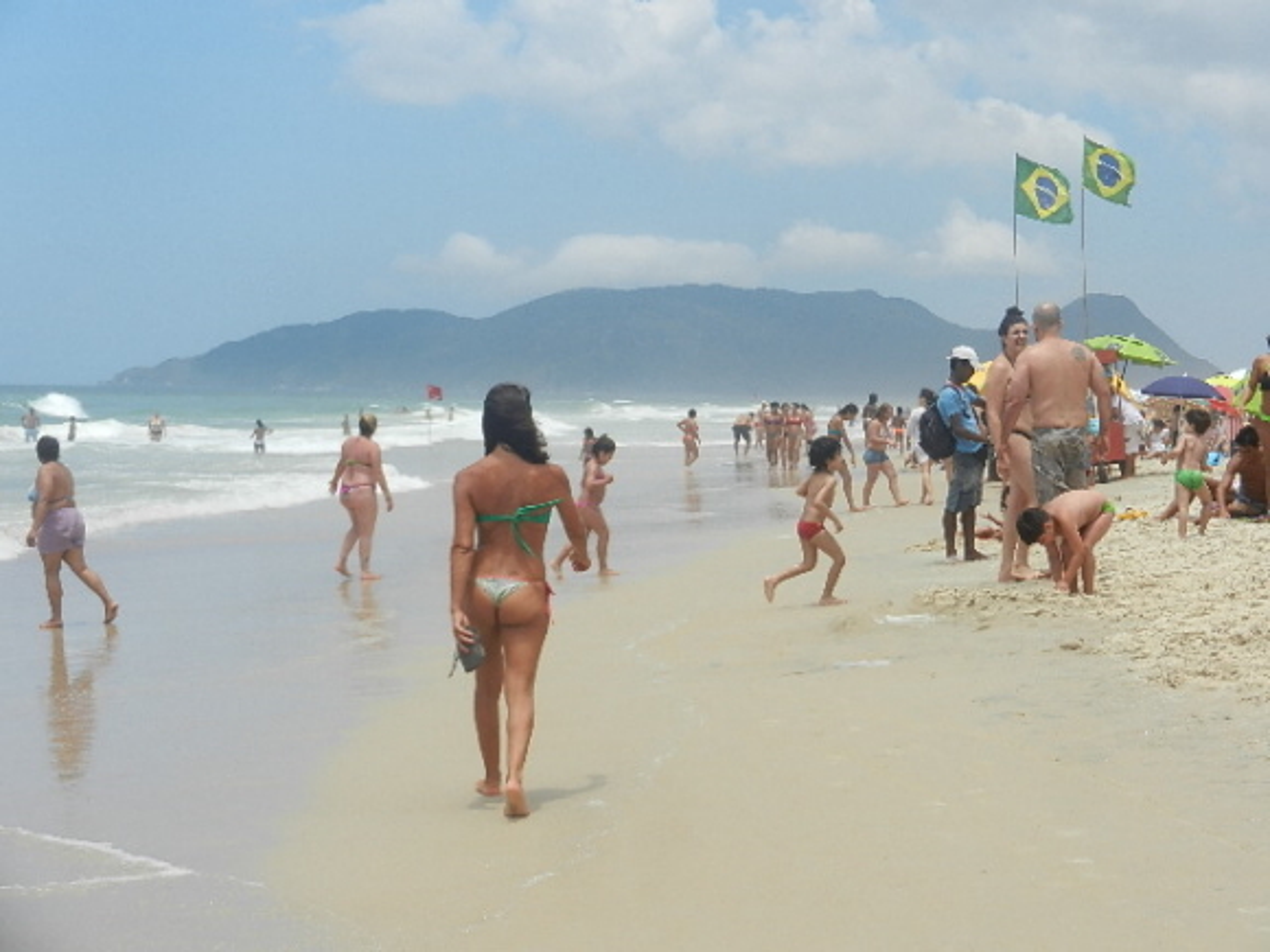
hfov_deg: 25.0
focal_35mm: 78
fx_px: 2862
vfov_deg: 18.9
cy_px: 476
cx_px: 635
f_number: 4.8
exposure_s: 1/1600
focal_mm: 14.1
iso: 160
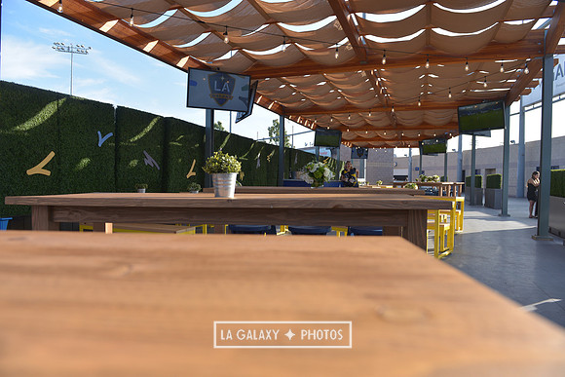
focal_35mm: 24
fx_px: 377
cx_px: 282
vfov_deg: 53.2
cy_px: 188
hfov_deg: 73.7
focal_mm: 24
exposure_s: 1/640
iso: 200
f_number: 4.5
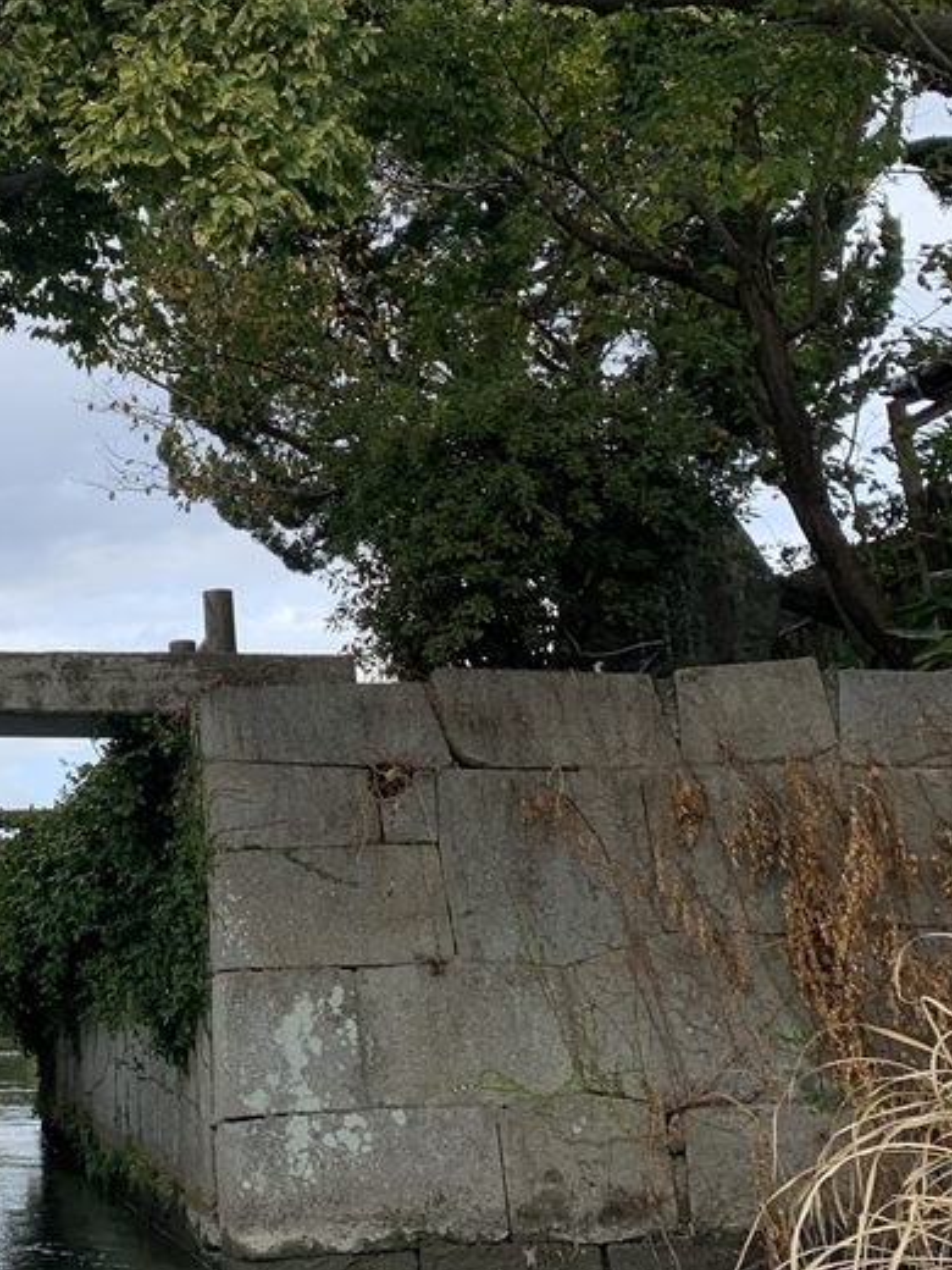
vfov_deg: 31.8
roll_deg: +2.1
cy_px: 369
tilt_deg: +18.1
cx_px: -117
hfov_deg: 22.9
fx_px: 2200
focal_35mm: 60
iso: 25
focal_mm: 4.25
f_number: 1.8
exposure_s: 1/972
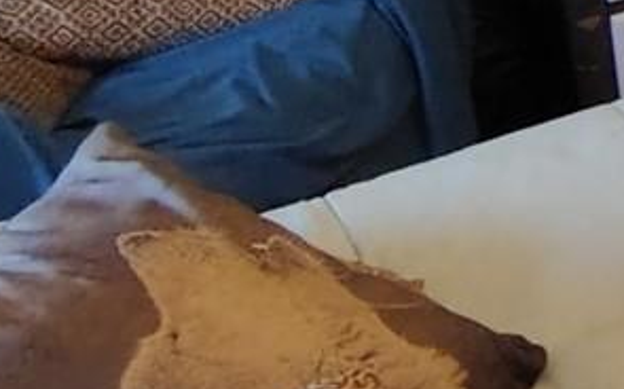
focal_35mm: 92
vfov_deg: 12.2
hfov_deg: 13.5
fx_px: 1564
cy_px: -446
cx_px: 1627
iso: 968
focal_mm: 2.13
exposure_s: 1/24
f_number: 2.2
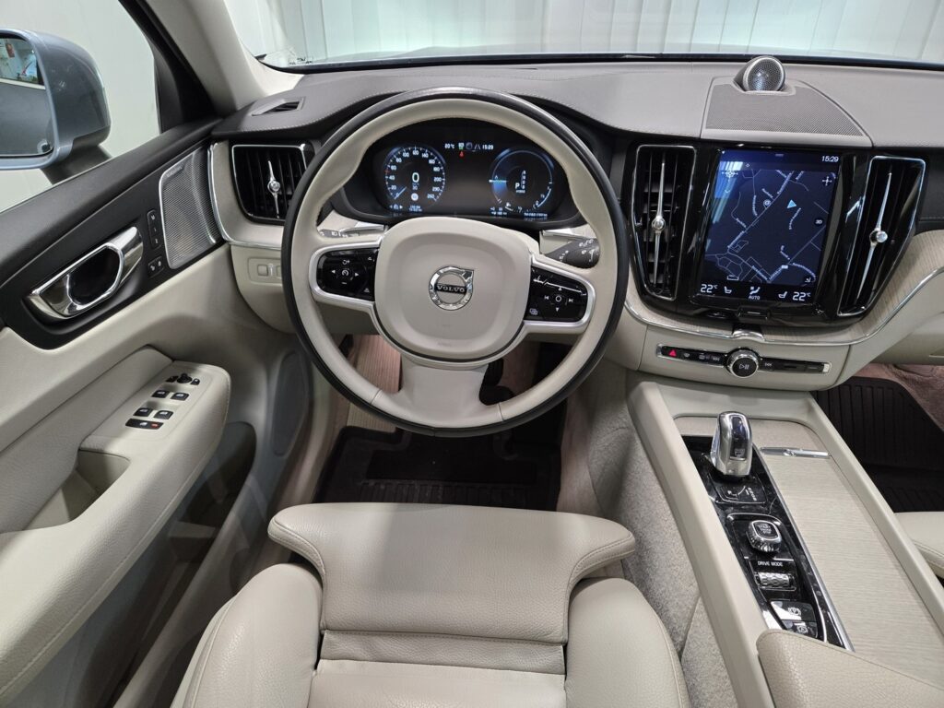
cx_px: 472
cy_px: 354
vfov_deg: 58.9
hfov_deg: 73.9
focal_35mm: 23
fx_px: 627
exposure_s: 1/63
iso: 250
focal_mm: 5.4
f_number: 1.8
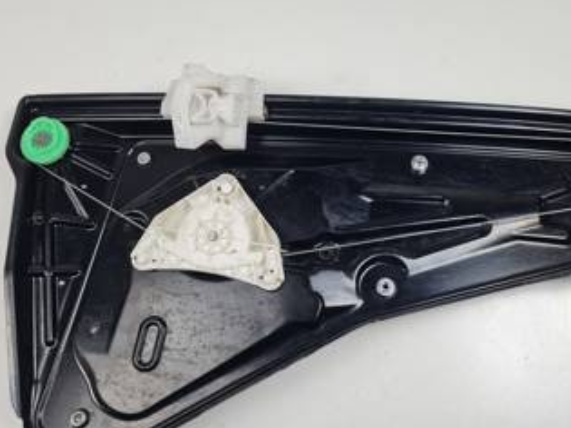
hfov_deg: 54.8
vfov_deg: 42.9
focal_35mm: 33
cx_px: 355
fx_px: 544
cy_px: 238
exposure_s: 1/250
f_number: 1.8
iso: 50
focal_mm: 5.4
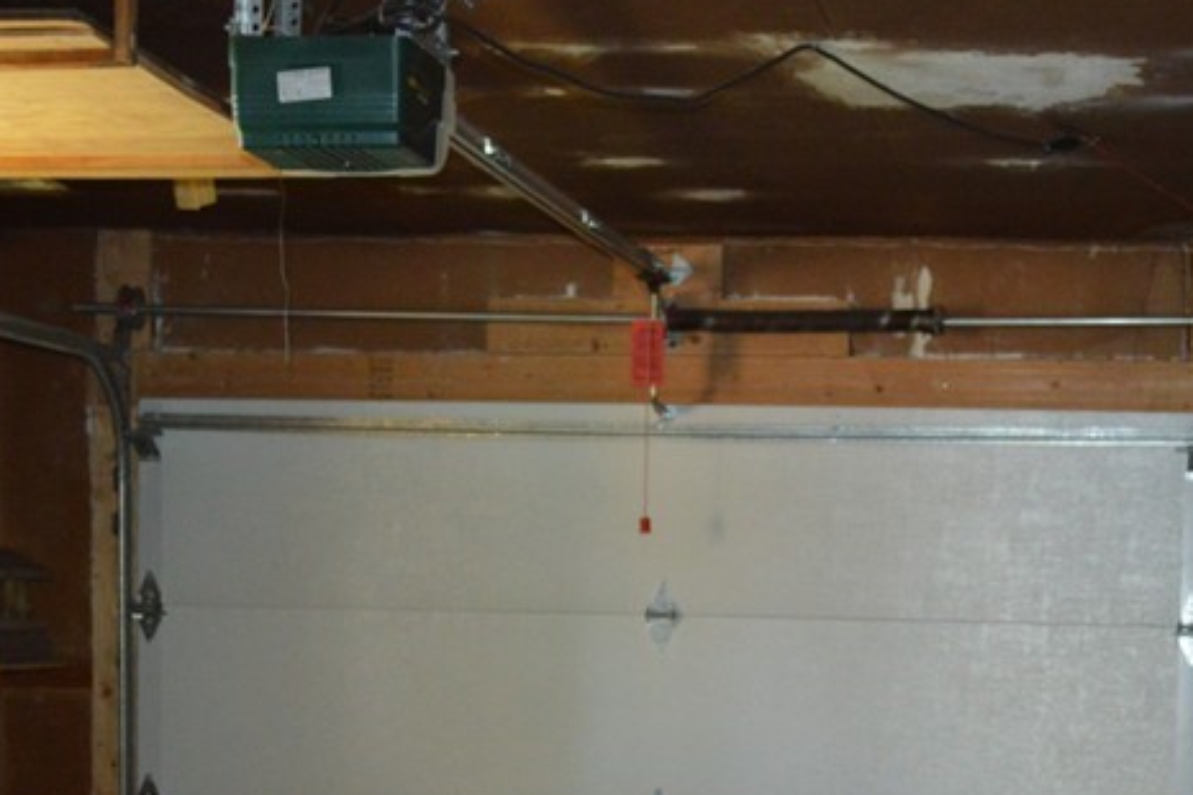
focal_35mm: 84
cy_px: 892
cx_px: 835
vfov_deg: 15.8
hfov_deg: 24.0
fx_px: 2783
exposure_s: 1/60
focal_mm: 24
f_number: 4
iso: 1400
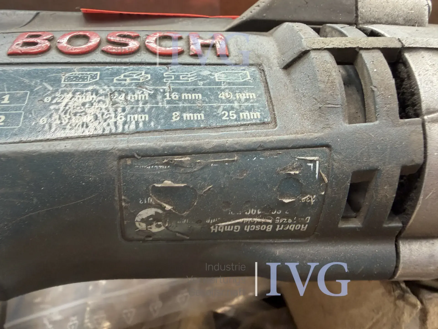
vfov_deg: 53.1
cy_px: 164
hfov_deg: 67.3
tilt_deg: -59.8
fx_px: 329
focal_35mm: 26
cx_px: 219
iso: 160
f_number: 2.2
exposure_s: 1/50
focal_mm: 2.22
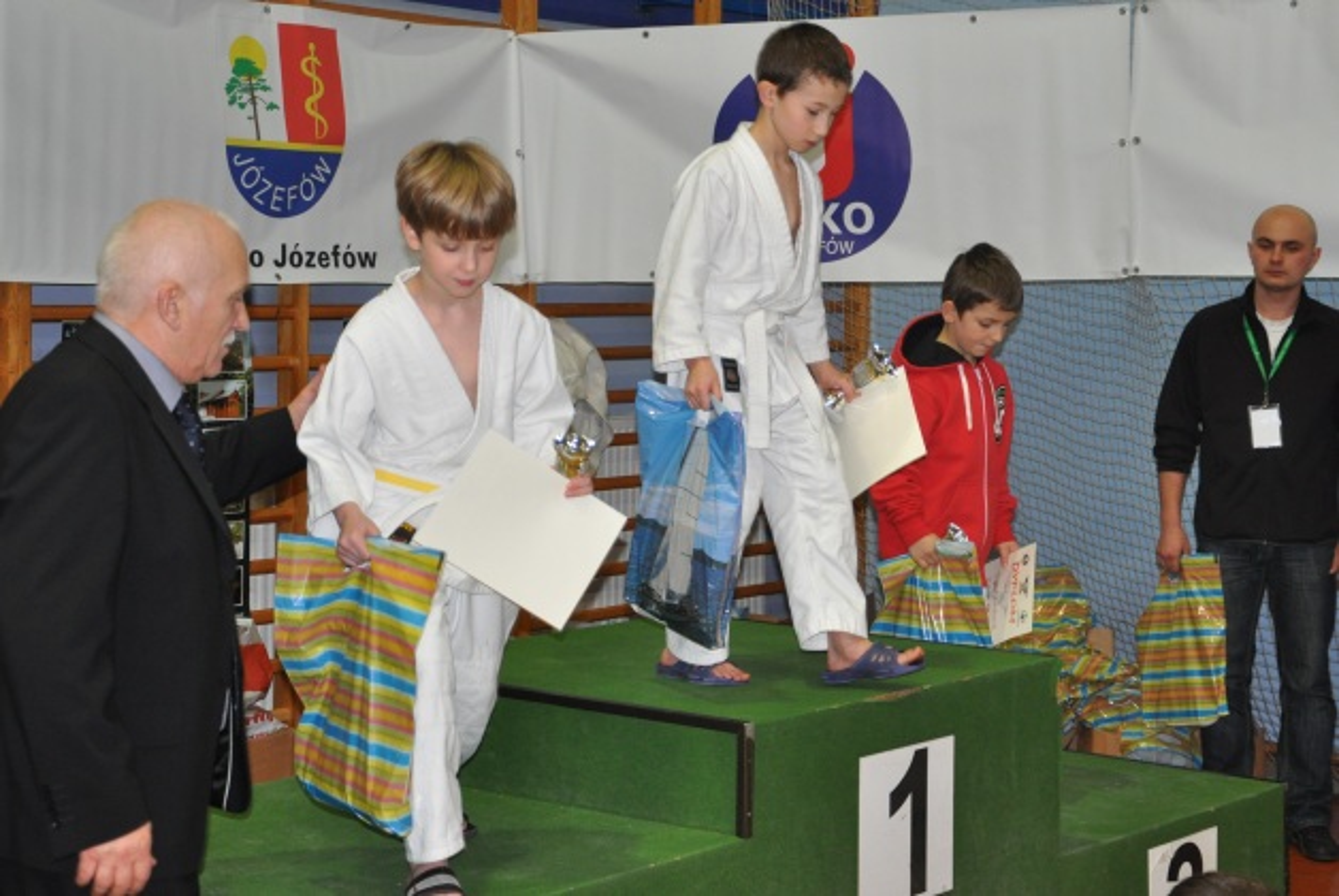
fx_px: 2122
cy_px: 448
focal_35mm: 57
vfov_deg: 23.8
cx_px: 670
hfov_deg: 35.0
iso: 800
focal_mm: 38
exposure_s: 1/60
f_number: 4.5
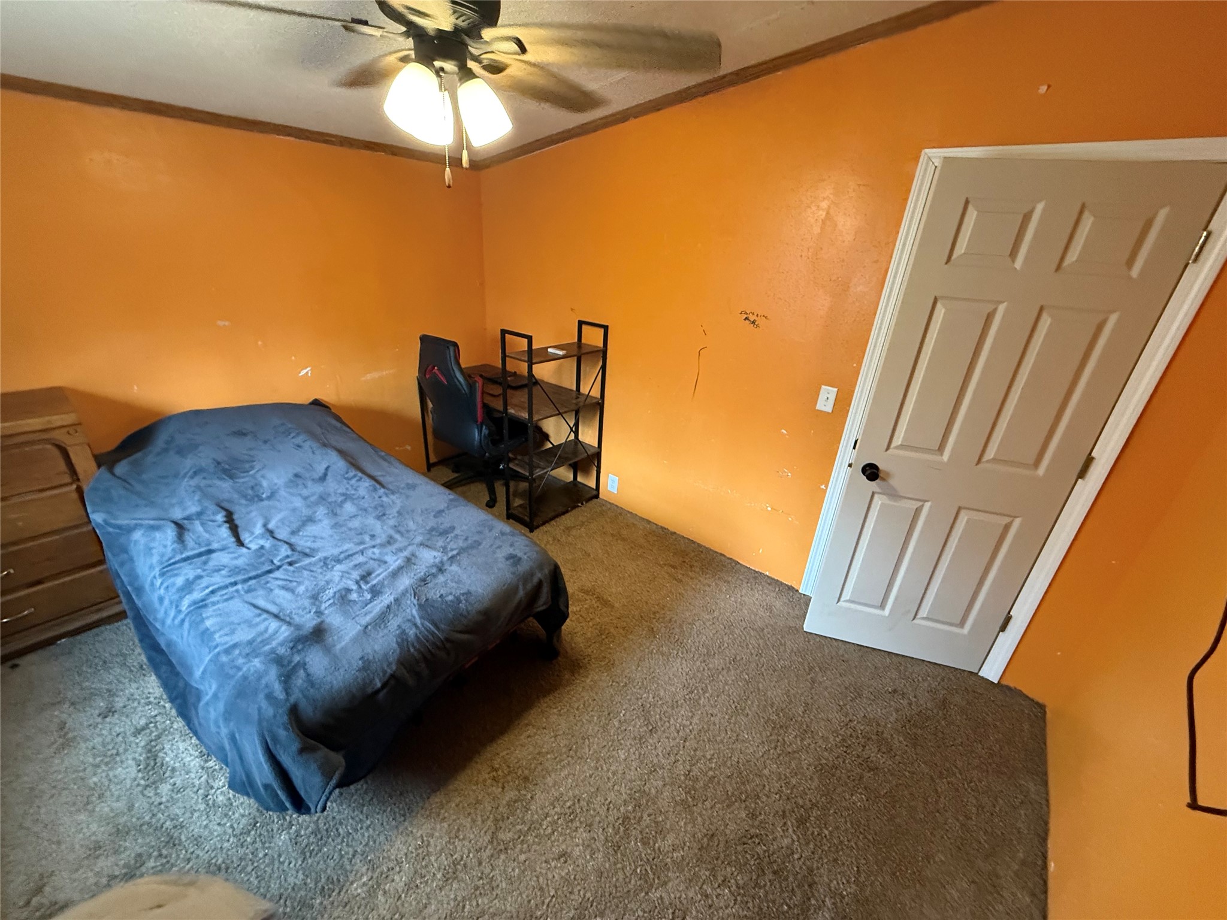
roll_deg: -4.2
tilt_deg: -22.8
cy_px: 460
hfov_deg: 102.1
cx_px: 614
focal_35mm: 14
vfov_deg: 85.7
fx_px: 496
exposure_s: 1/60
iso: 640
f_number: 2.2
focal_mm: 2.22
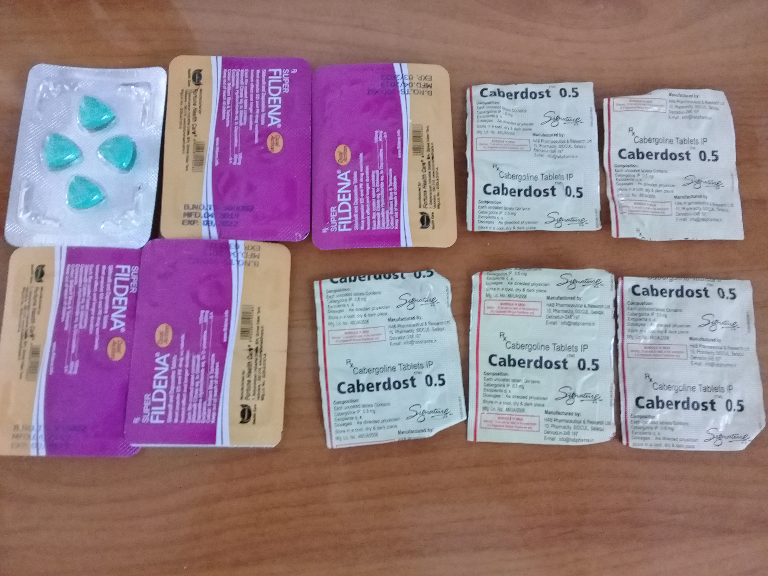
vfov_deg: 45.4
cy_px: 288
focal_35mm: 31
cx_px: 384
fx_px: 688
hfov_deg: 58.4
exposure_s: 1/17
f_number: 2.2
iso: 500
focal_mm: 3.3
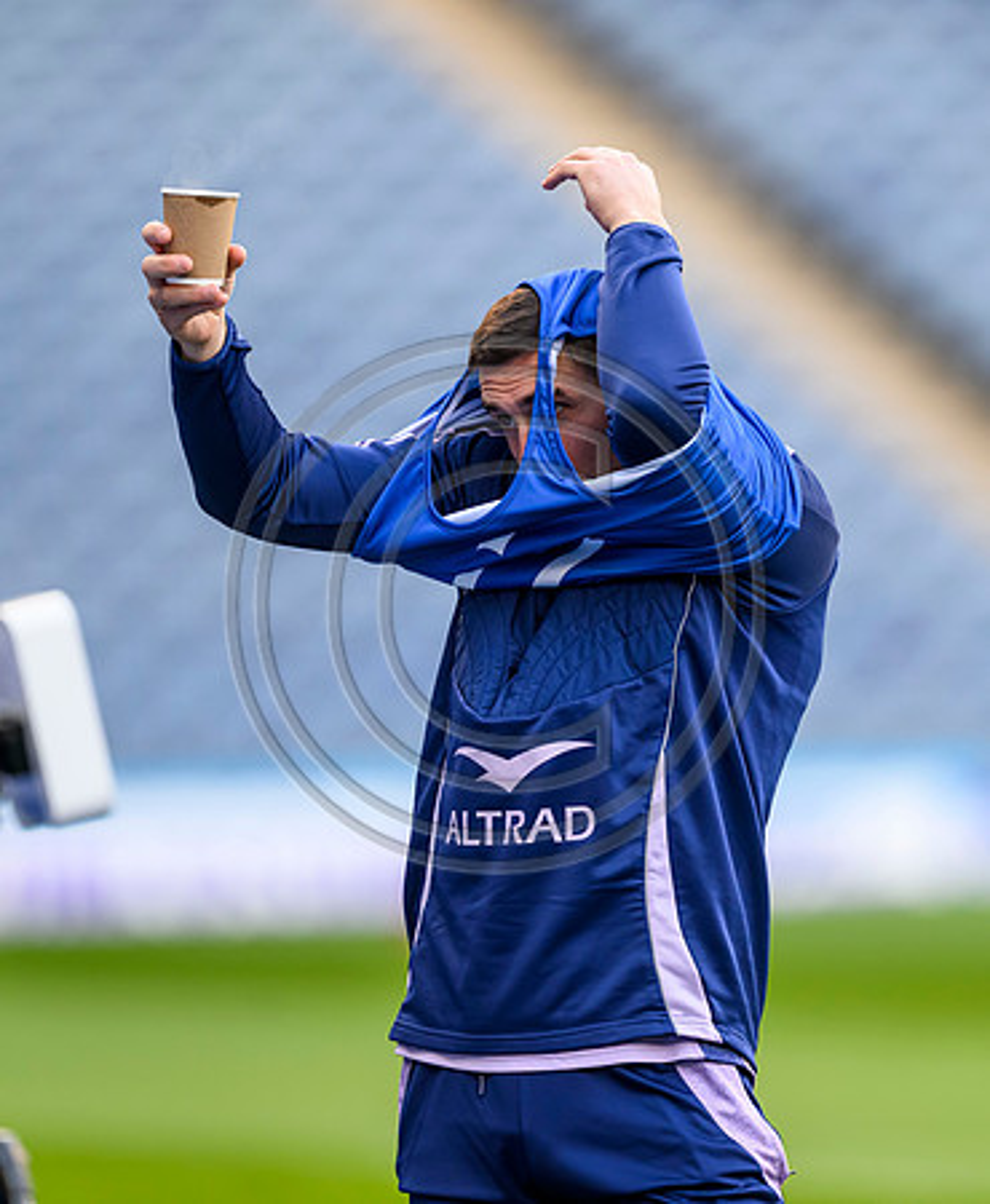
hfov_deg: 2.7
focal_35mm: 590
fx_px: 21244
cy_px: 567
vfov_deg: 3.2
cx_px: 590
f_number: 3.2
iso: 1250
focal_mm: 400
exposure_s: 1/1250
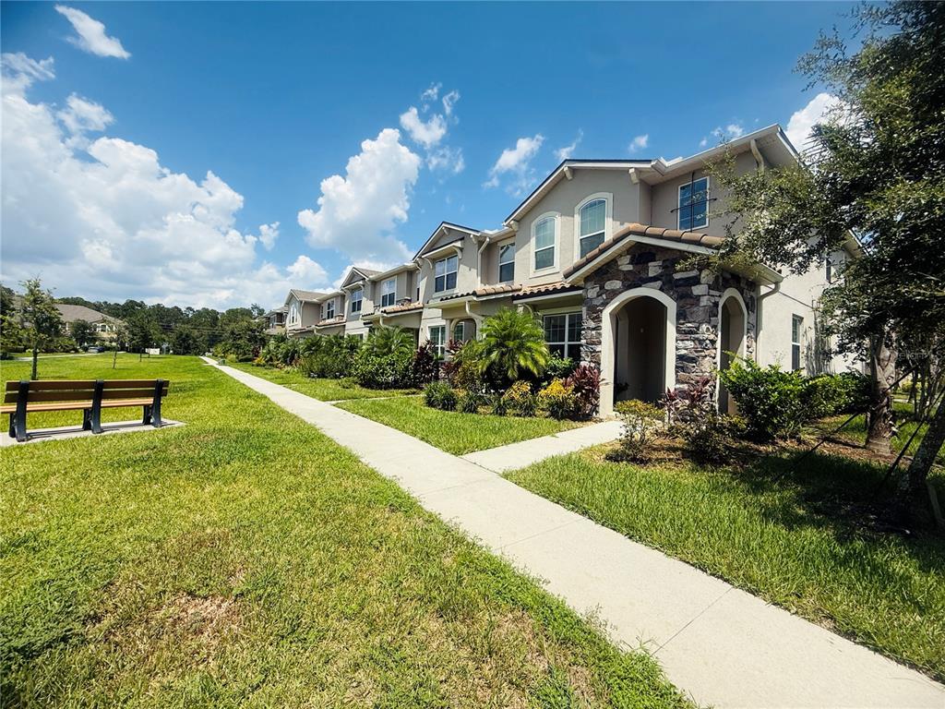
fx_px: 382
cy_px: 354
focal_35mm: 14
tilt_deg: +2.0
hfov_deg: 102.1
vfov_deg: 85.7
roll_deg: -2.2
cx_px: 472
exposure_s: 1/2410
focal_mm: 2.22
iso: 50
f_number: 2.2
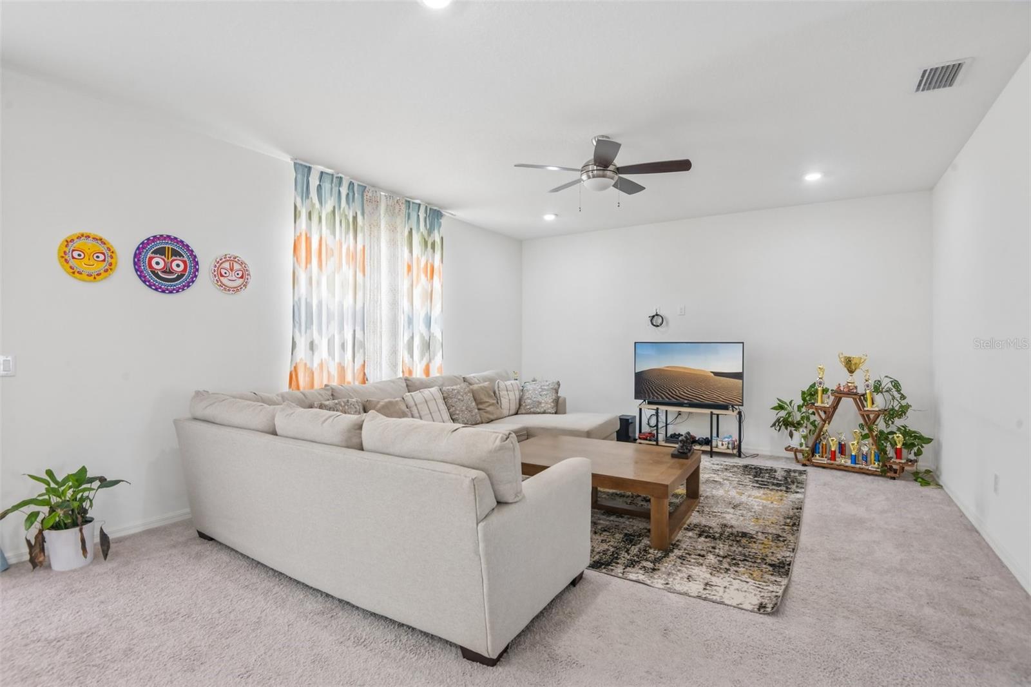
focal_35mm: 16
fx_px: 458
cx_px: 516
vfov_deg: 73.7
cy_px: 344
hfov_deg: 96.7
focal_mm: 16
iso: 400
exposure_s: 1/20
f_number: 8
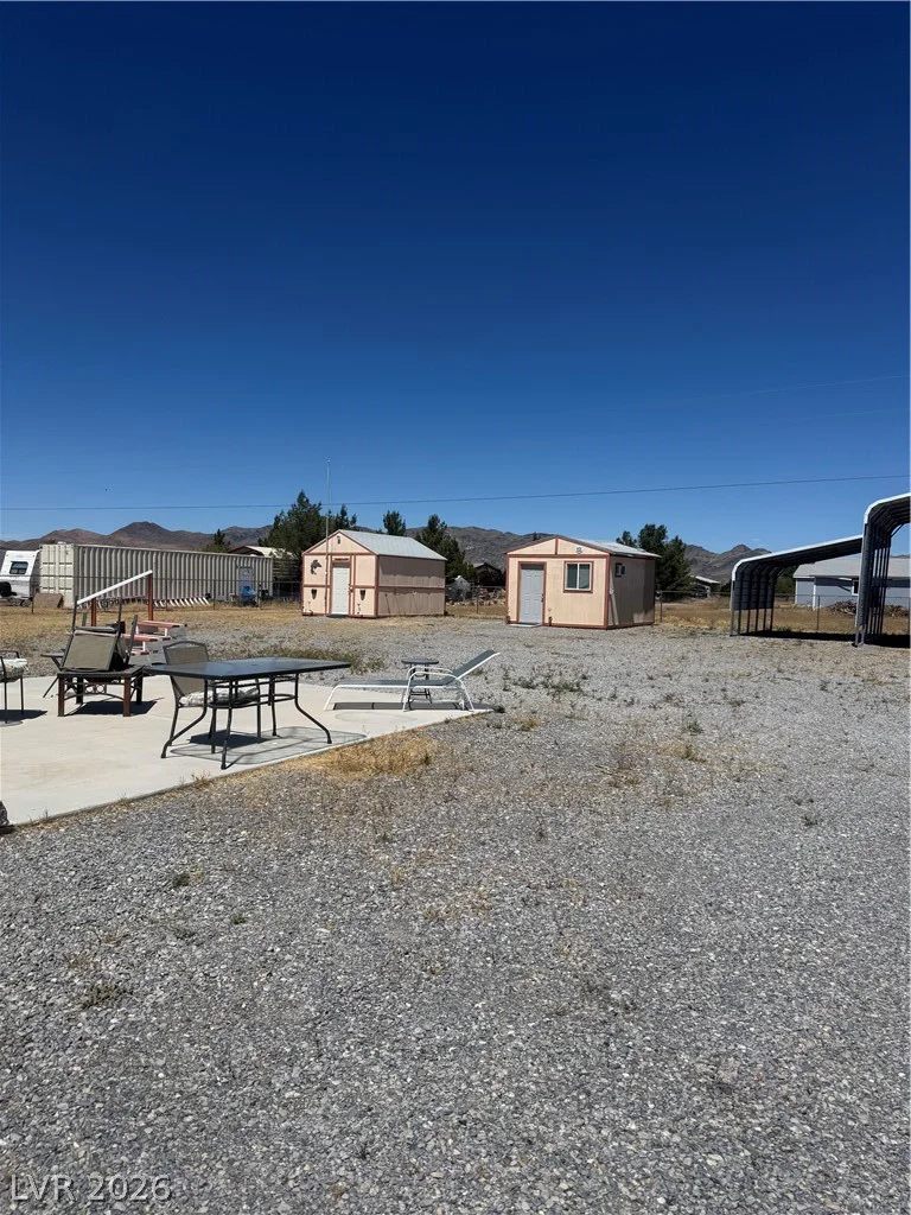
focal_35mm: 24
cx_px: 456
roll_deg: -0.9
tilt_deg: -2.9
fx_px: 842
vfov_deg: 71.6
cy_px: 608
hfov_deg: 56.8
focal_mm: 6.76
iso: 80
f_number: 1.78
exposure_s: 1/10309
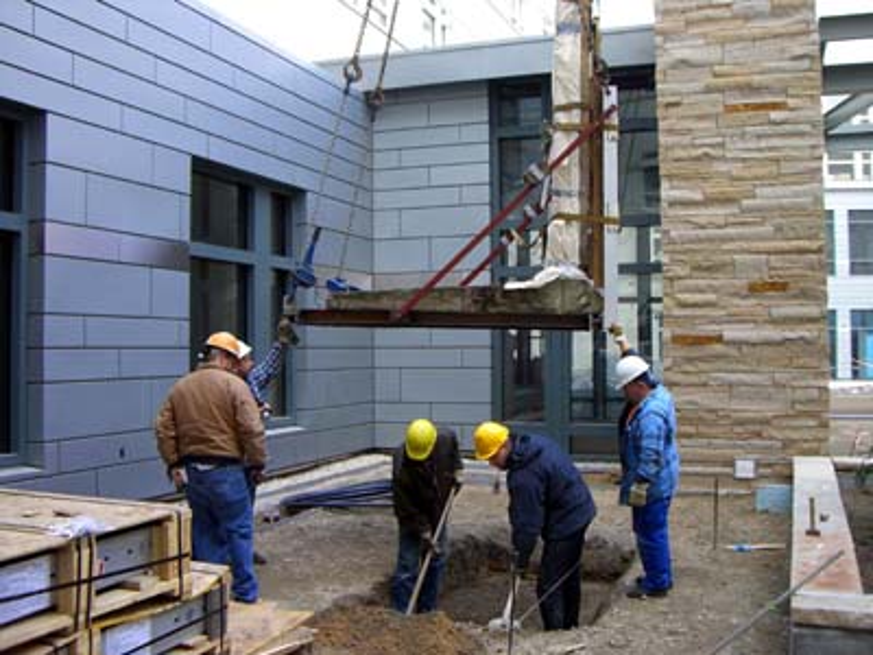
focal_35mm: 38
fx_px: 958
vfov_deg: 37.7
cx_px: 436
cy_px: 328
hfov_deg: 49.0
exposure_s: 1/80
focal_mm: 6.2
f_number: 2.7
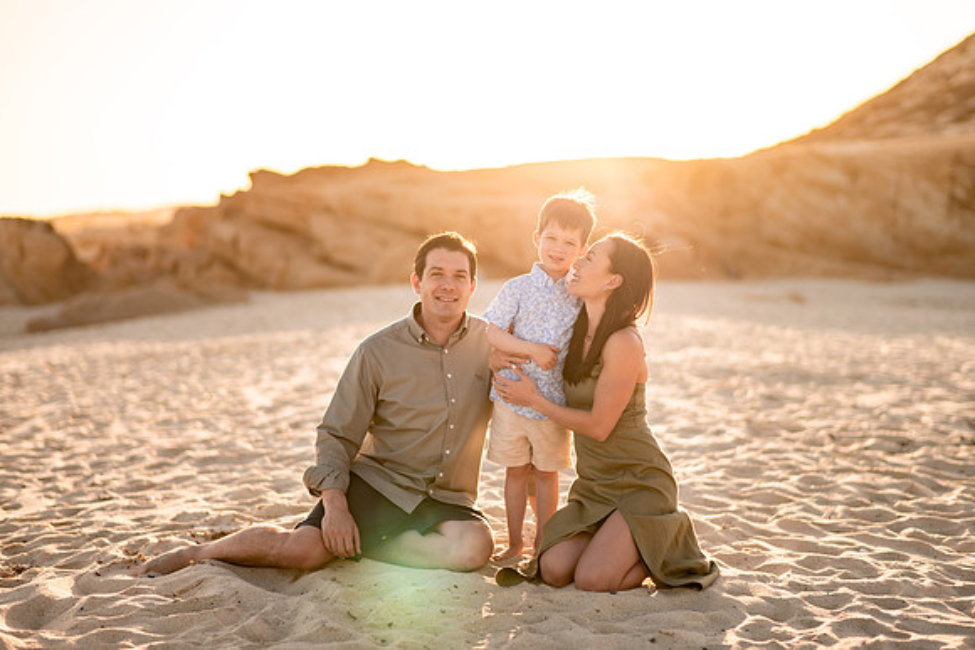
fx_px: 1571
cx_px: 488
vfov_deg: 23.4
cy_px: 325
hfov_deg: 34.5
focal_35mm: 58
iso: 100
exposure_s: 1/3200
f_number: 1.8
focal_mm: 58
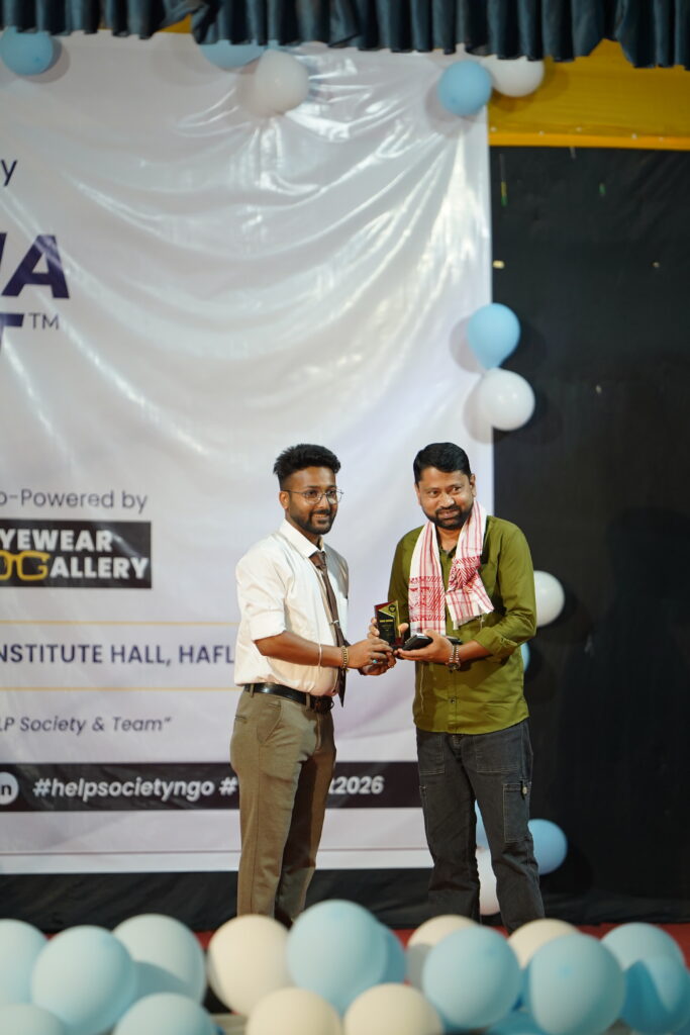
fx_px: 3880
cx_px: 345
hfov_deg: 10.2
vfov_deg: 15.2
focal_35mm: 135
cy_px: 518
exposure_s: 1/250
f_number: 1.8
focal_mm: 135
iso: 1250
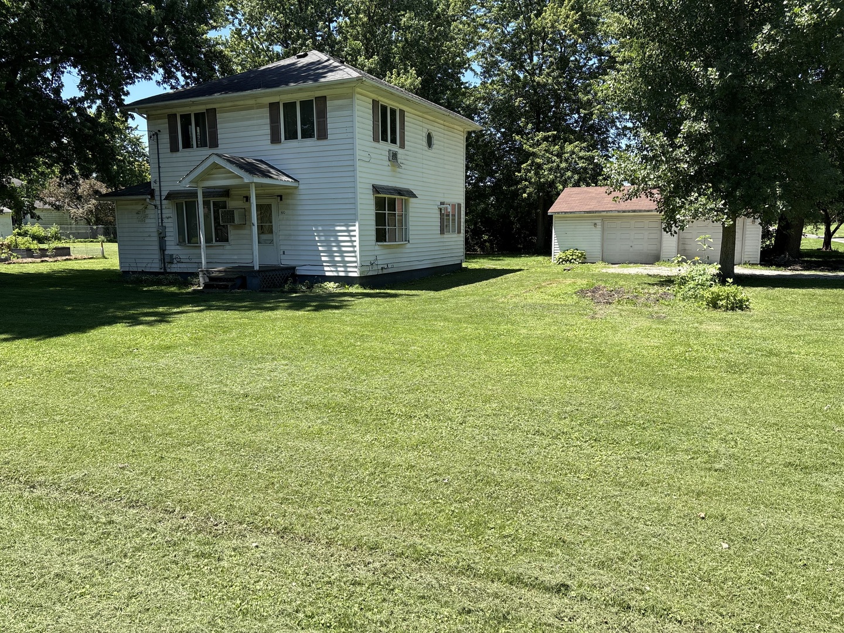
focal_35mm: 26
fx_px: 634
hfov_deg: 67.3
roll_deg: +0.7
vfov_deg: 53.1
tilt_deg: -8.4
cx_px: 422
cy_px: 316
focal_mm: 5.96
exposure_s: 1/1287
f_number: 1.6
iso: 50
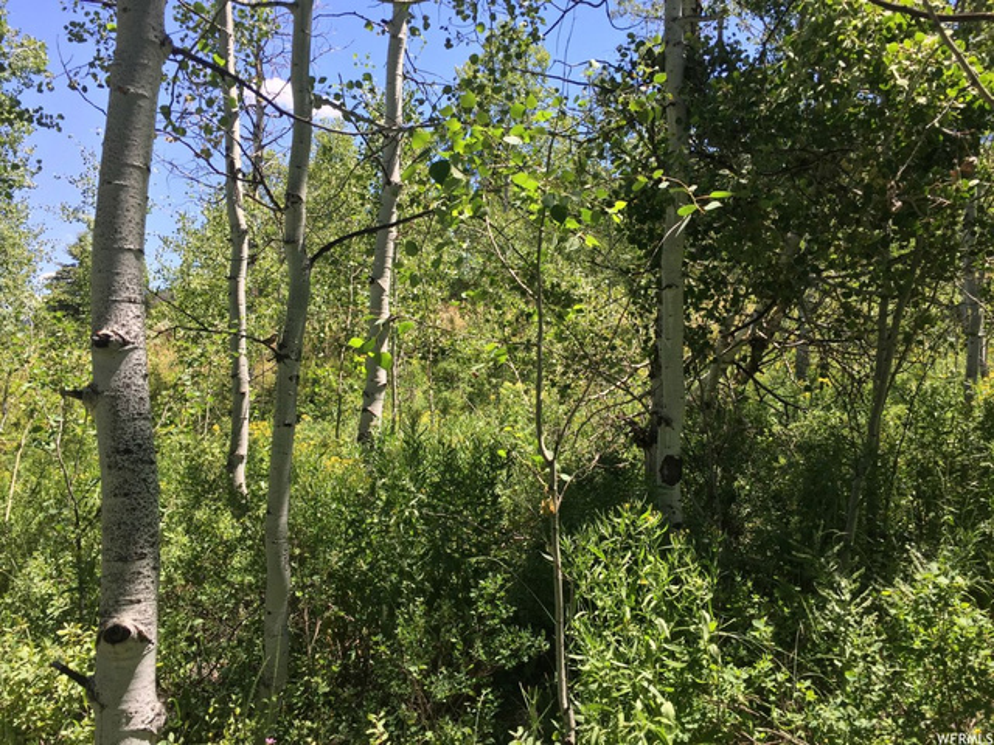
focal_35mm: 29
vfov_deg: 48.2
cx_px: 497
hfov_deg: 61.7
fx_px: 833
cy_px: 372
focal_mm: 4.15
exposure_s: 1/719
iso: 32
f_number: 2.2
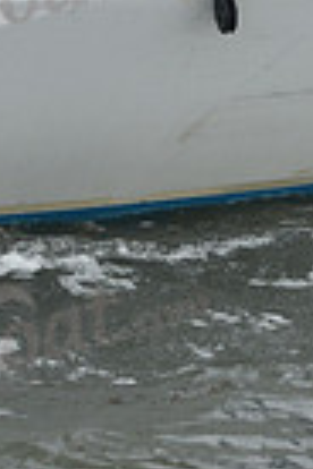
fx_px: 4108
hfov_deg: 4.4
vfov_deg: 6.5
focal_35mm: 315
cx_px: 386
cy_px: -214
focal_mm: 75
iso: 400
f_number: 5.6
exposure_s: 1/800
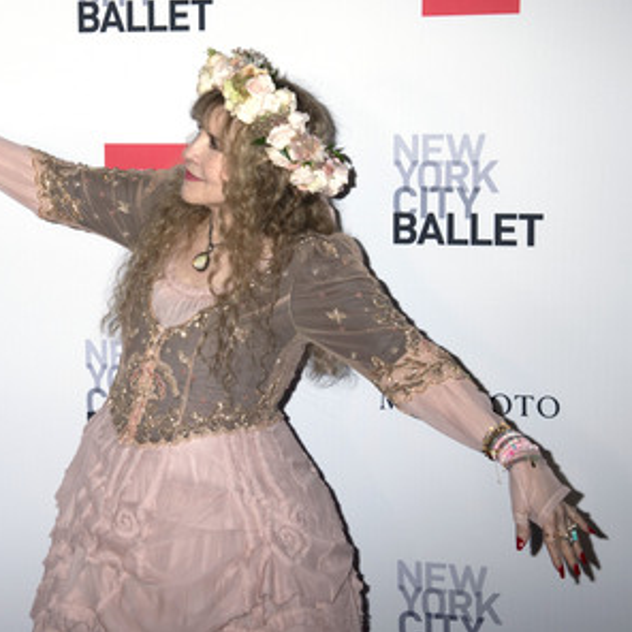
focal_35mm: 75
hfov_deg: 22.8
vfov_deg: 23.1
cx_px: 161
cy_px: 314
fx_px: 1549
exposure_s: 1/160
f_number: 7.1
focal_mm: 58
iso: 640
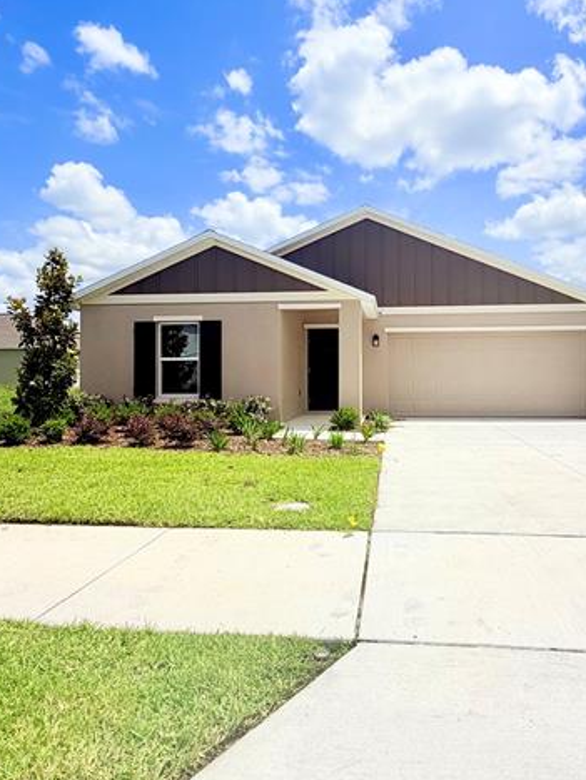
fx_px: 518
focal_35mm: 23
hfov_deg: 58.5
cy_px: 367
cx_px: 351
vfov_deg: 73.8
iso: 20
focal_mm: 2.22
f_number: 2.2
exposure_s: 1/2611
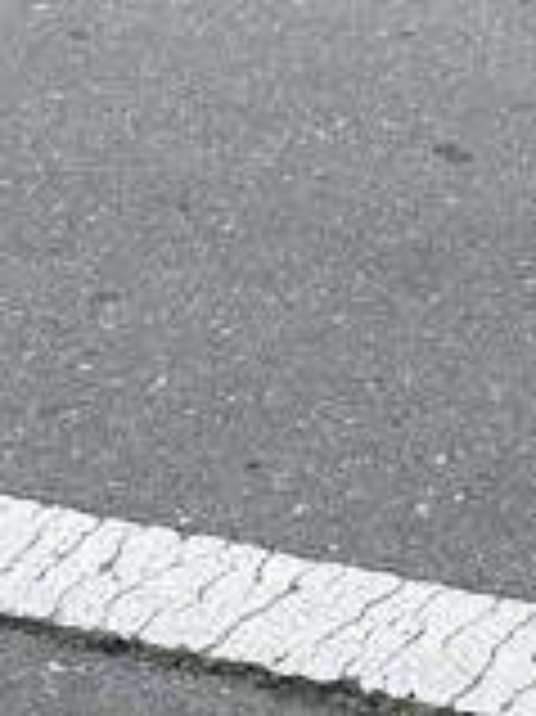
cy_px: -793
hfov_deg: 8.9
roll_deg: -0.5
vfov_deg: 11.3
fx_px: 3204
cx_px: 1180
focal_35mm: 155
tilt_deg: -6.0
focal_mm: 6.76
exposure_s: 1/2041
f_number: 1.78
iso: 80
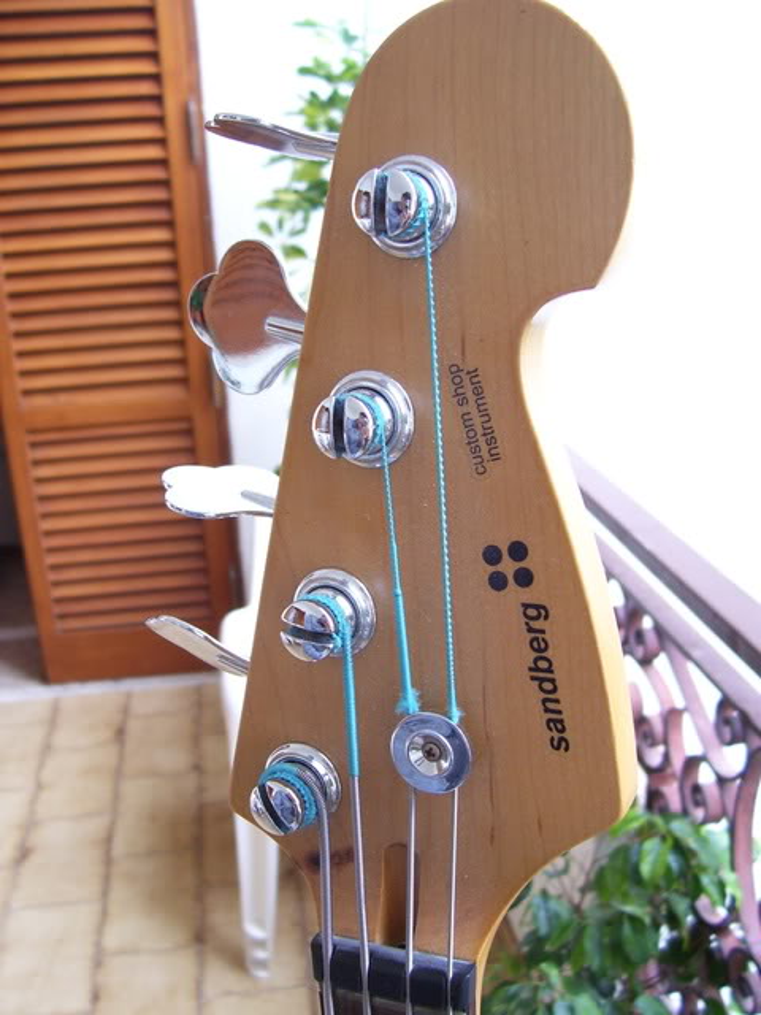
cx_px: 380
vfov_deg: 54.0
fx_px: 997
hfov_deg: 41.8
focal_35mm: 34
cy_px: 508
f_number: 2.7
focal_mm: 5.6
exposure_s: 1/60
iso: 80
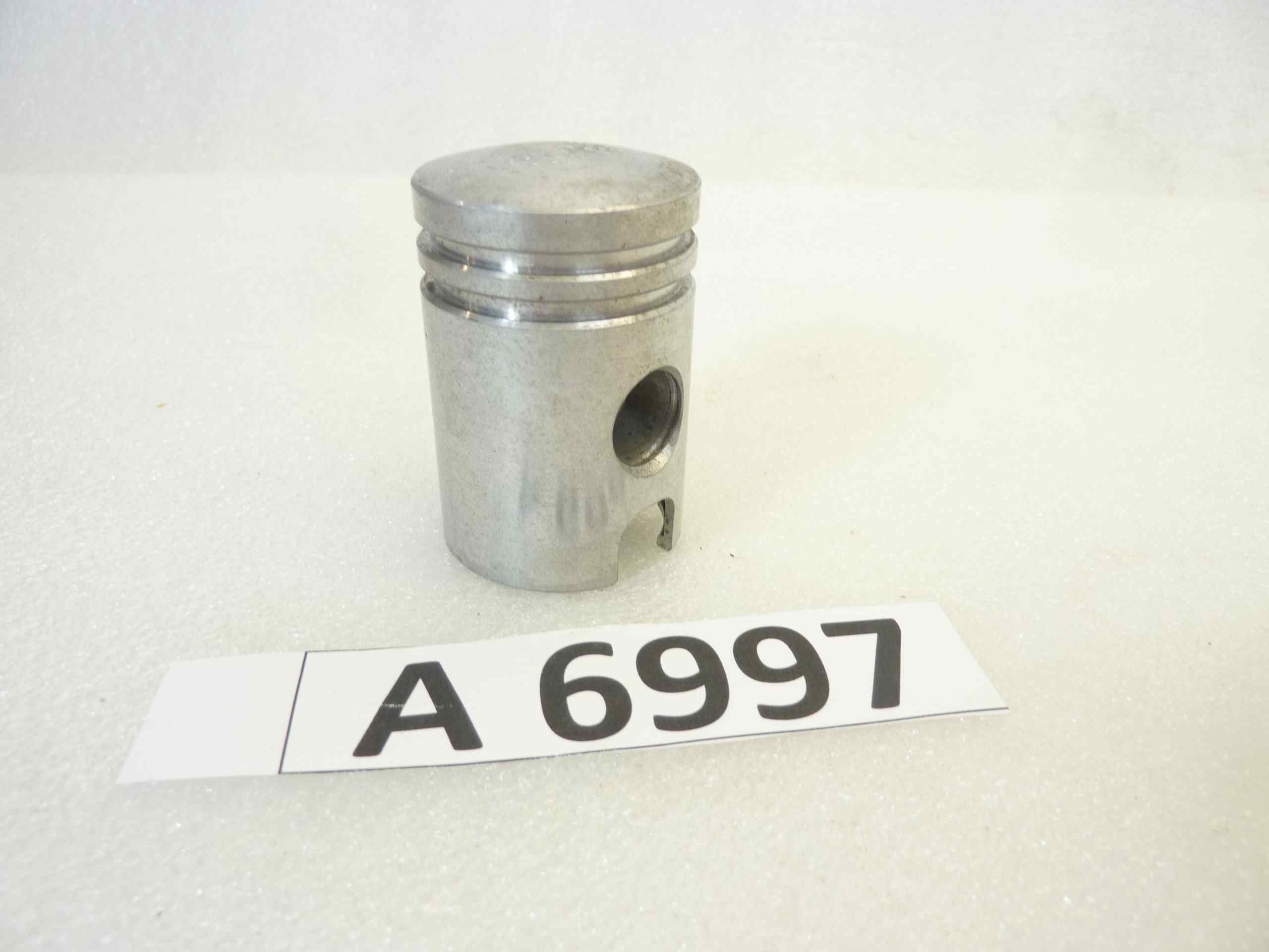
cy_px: 476
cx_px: 634
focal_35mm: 25
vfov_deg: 54.9
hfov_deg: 69.4
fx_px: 916
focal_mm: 4.1
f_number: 3.3
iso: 80
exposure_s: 1/25
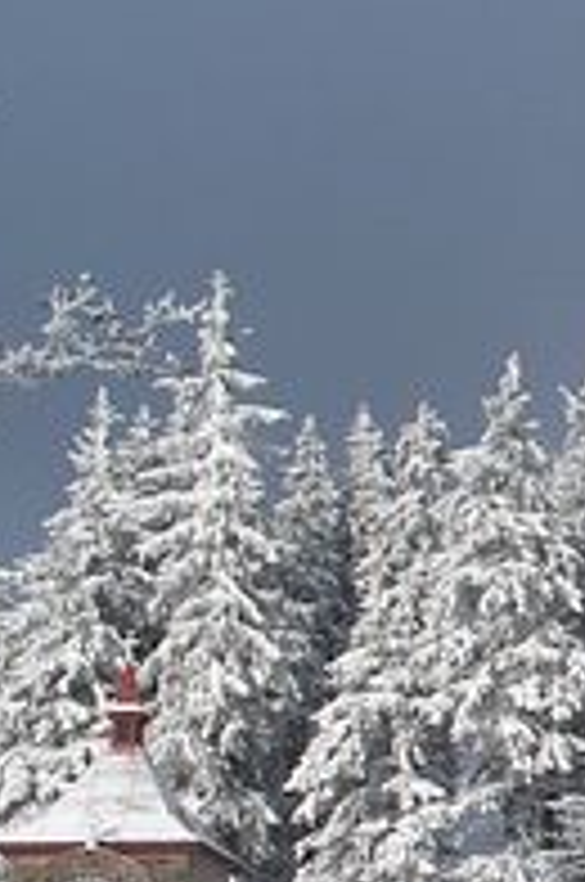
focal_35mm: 110
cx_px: 774
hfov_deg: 12.0
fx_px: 2691
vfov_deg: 18.6
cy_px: 560
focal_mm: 7.8
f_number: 4.8
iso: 50
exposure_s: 1/640
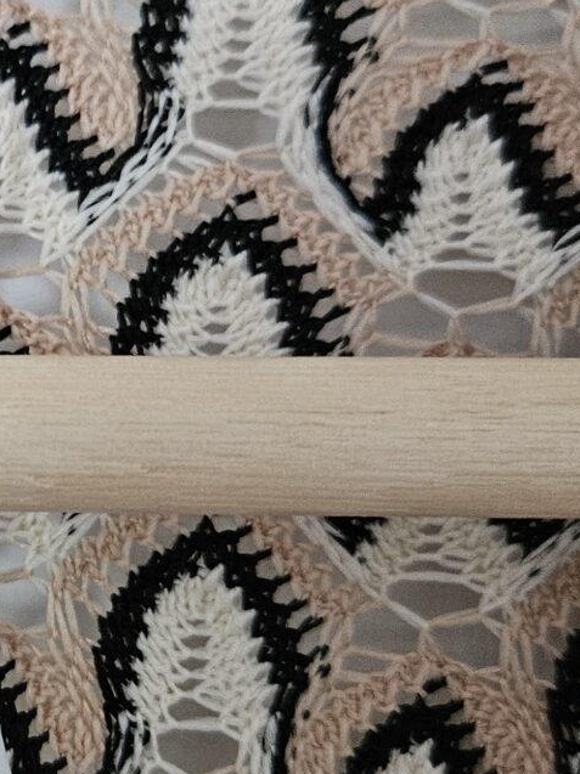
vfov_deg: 26.3
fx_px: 1655
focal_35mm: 74
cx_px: -163
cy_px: 419
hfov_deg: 18.6
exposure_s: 1/60
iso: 640
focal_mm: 5.4
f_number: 1.8
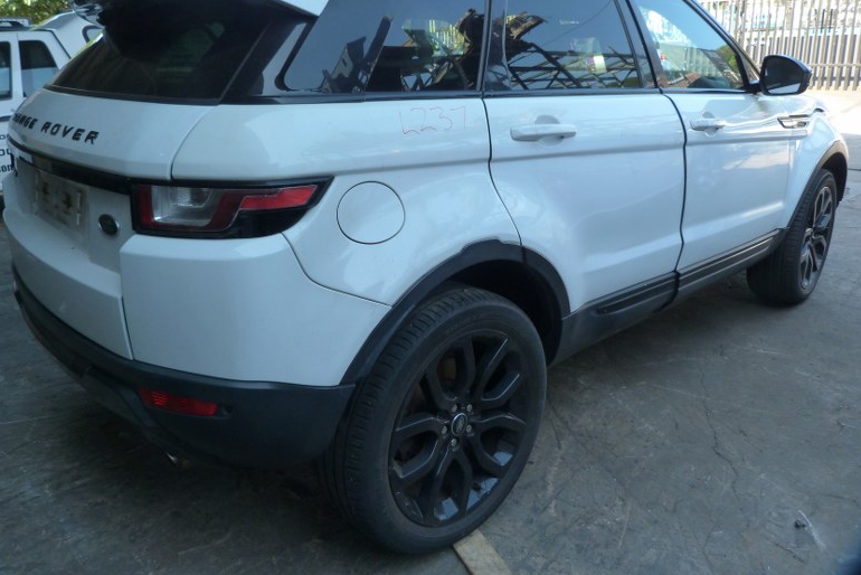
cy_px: 243
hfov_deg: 67.4
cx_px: 419
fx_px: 646
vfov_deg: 47.8
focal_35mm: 27
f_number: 3.2
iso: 125
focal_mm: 4.5
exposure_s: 1/100
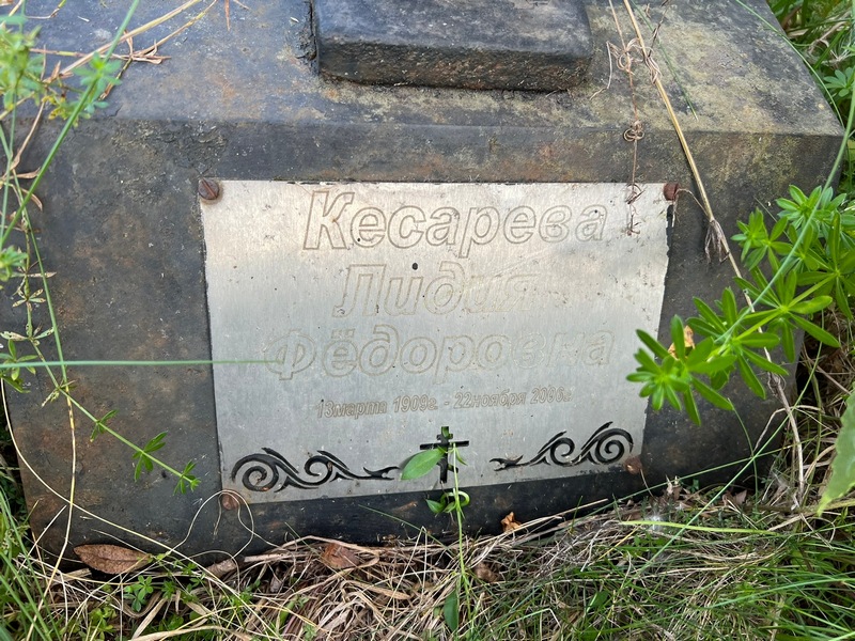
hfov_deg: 67.3
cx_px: 428
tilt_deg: -51.3
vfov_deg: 53.1
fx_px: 642
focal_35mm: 26
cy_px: 320
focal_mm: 5.7
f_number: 1.5
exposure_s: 1/174
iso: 40
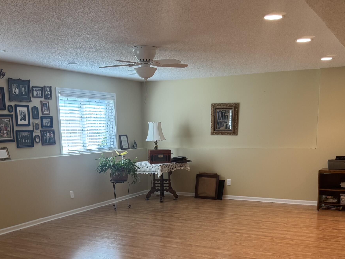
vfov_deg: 34.0
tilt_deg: -11.8
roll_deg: +0.2
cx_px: 183
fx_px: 409
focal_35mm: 41
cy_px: 209
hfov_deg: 45.8
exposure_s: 1/60
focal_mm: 6.76
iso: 160
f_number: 1.78
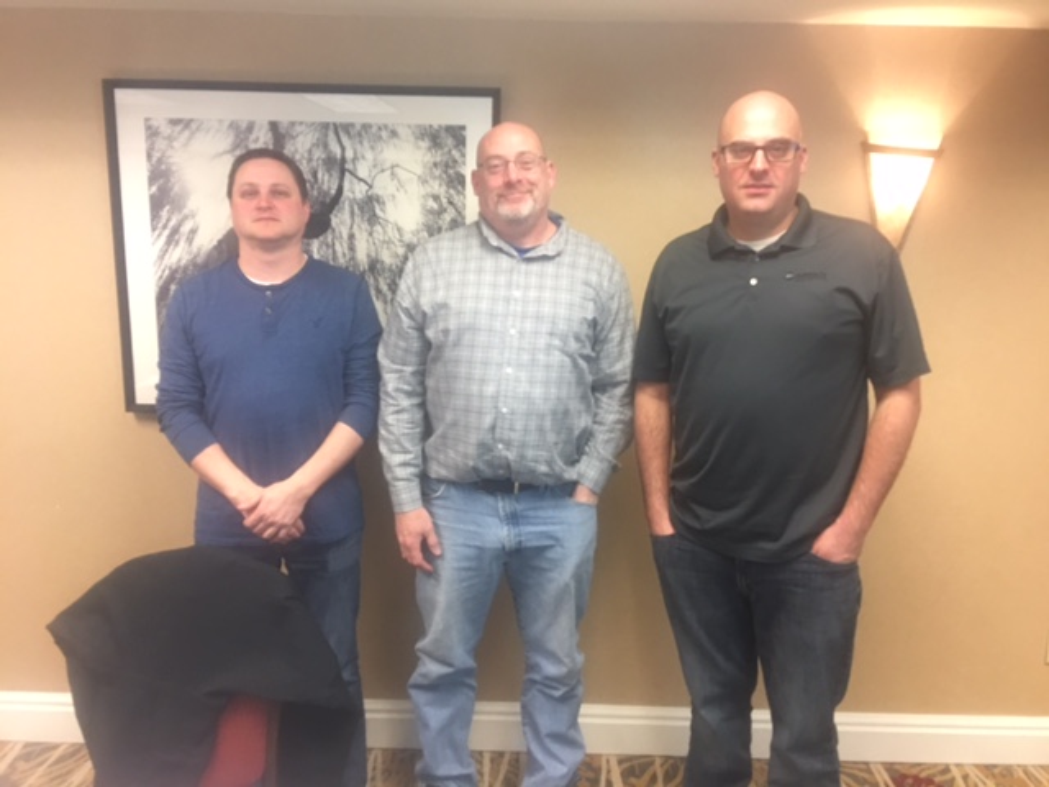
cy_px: 394
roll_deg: -1.3
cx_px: 524
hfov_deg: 61.7
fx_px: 879
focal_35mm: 29
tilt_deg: -8.7
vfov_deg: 48.2
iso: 100
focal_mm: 4.15
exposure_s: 1/15
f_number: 2.2
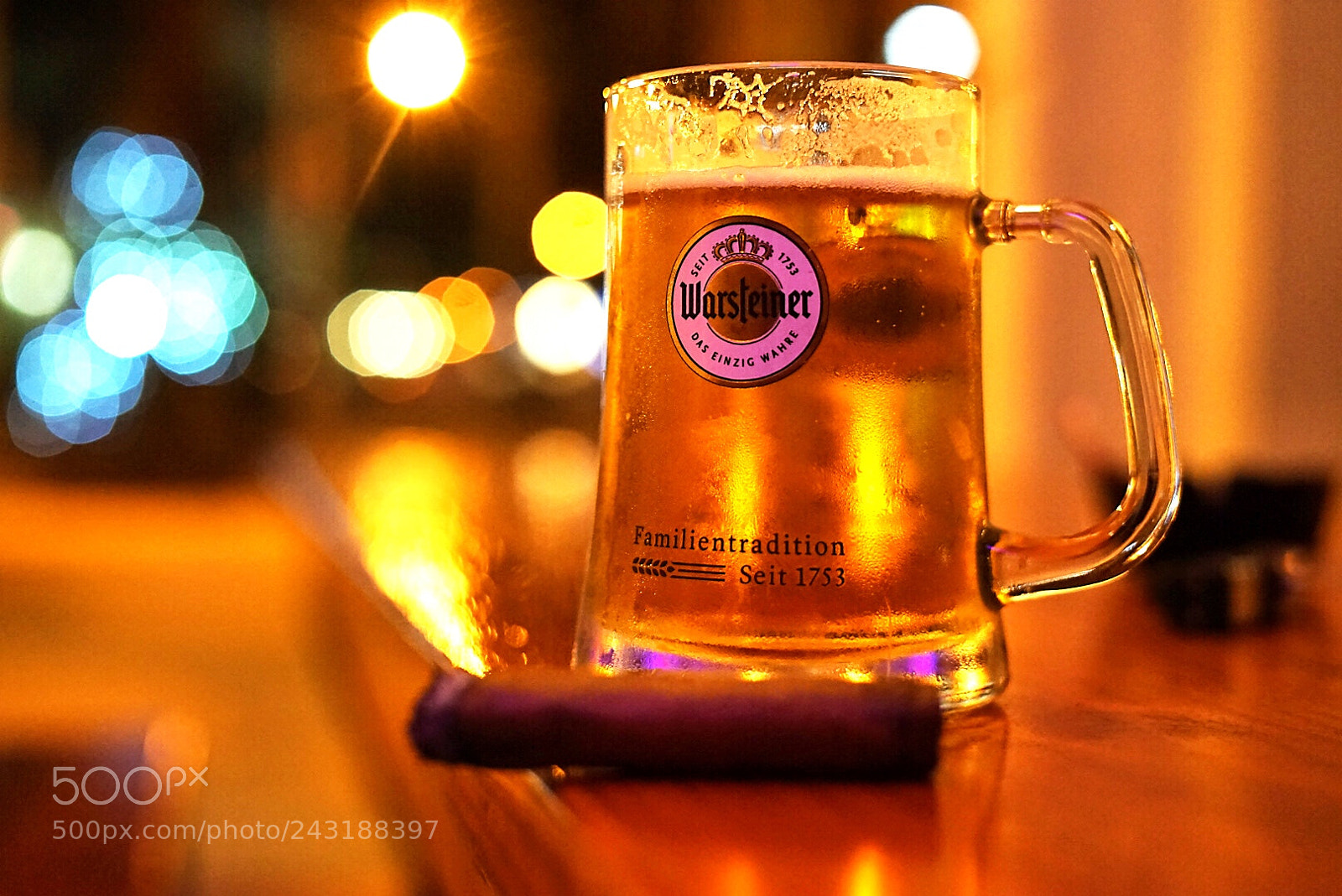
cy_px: 448
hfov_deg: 39.6
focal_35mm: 50
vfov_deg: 27.0
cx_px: 671
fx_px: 1865
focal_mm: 50
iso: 4000
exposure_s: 1/160
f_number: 2.5
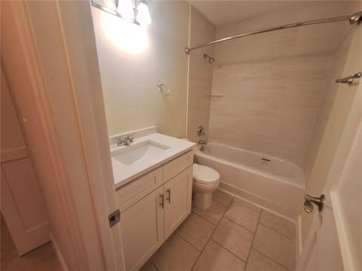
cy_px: 136
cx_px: 181
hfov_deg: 106.2
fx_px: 136
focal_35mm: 13
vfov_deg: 89.9
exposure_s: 1/60
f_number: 2.2
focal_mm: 1.74
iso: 40
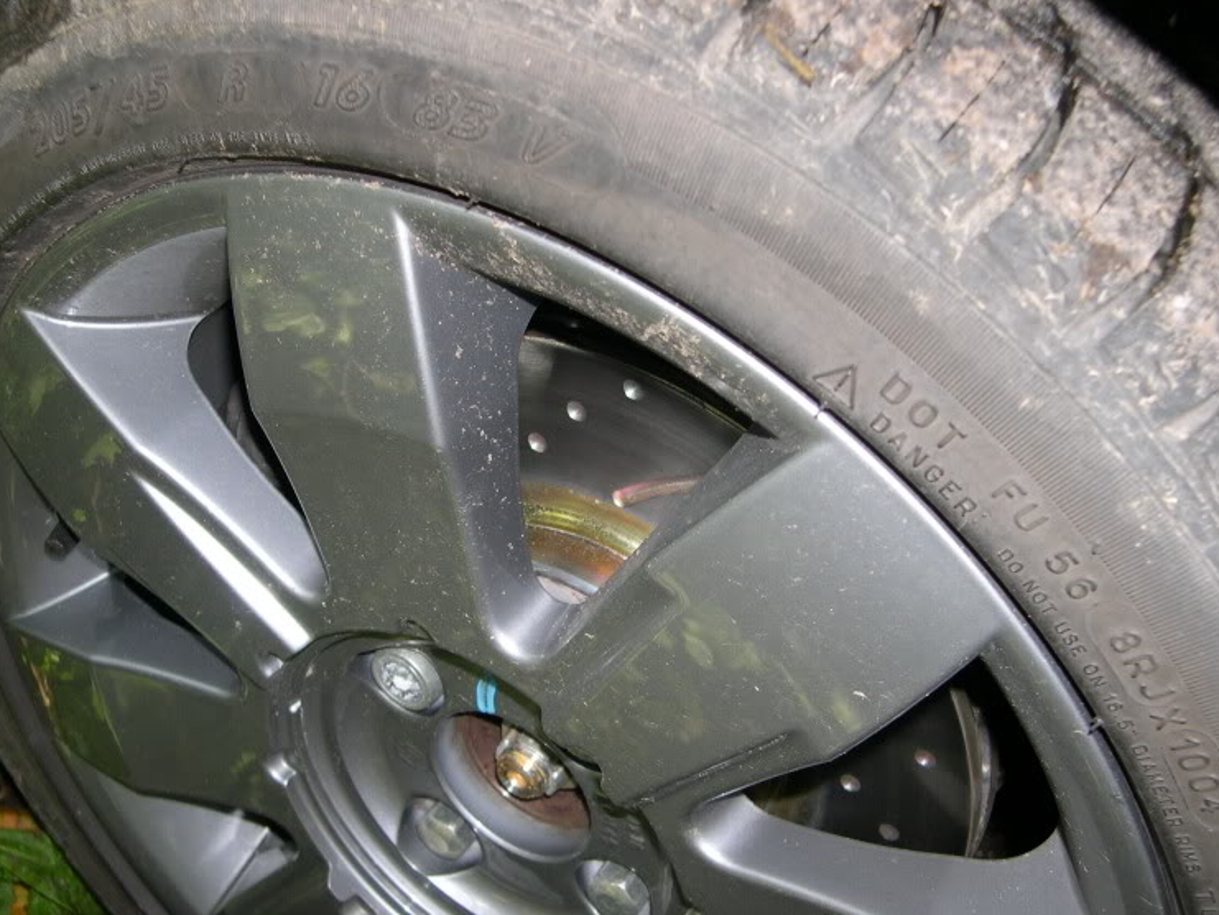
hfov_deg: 45.8
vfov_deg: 35.1
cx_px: 597
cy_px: 476
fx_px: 1444
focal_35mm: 41
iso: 100
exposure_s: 1/60
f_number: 2.8
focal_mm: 8
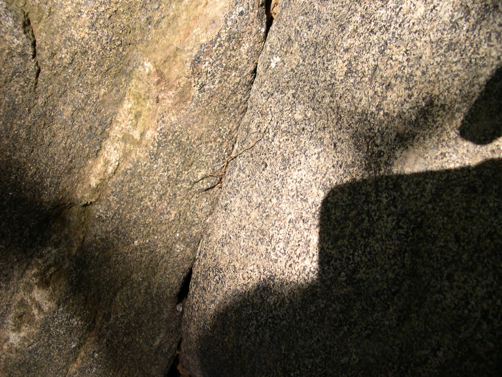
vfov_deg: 37.7
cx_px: 251
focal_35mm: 38
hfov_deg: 49.0
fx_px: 551
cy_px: 188
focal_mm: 8
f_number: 2.8
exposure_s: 1/500
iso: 100
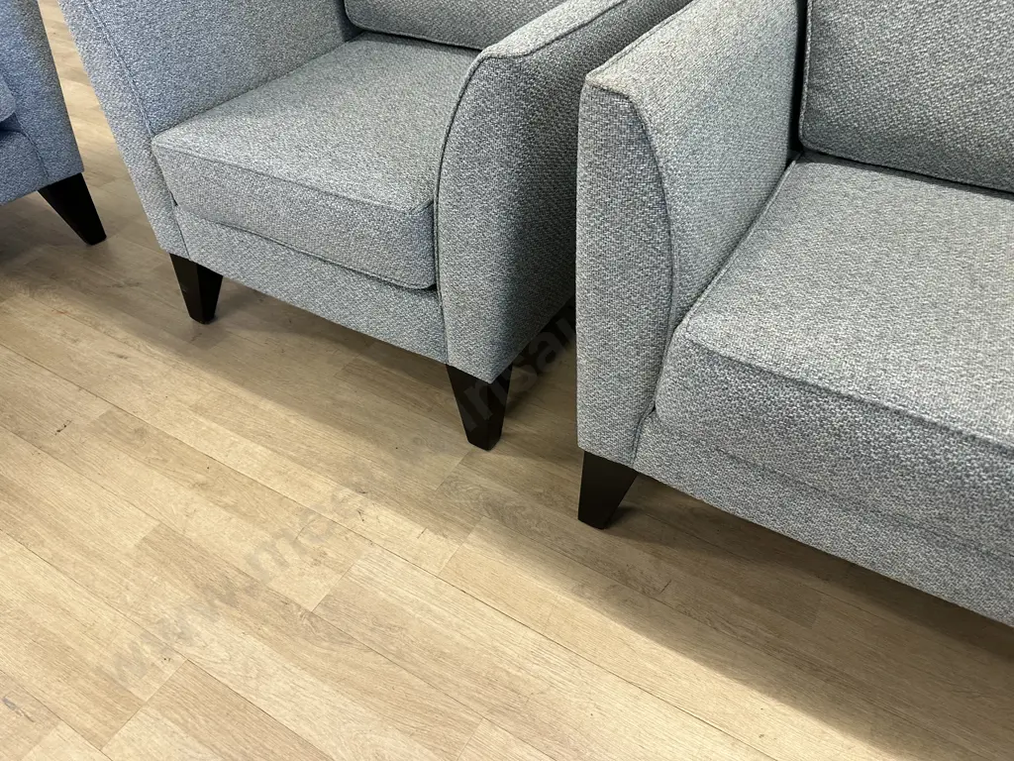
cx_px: 507
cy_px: 380
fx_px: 703
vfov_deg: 56.8
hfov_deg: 71.6
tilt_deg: -40.7
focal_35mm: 24
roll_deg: -0.7
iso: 250
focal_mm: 6.86
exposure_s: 1/50
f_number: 1.78
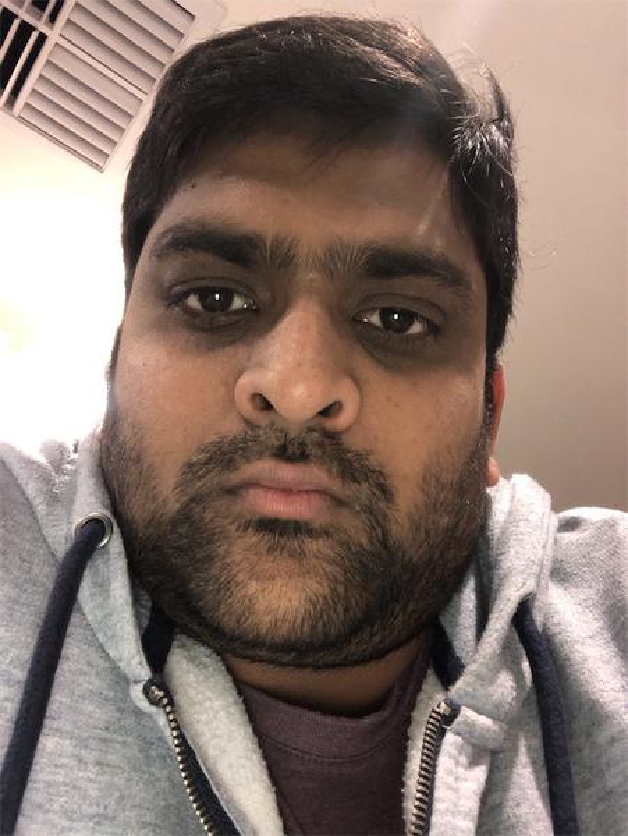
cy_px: 418
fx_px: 773
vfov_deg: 56.8
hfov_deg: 44.2
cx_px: 314
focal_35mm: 32
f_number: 2.2
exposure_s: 1/17
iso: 160
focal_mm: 2.87
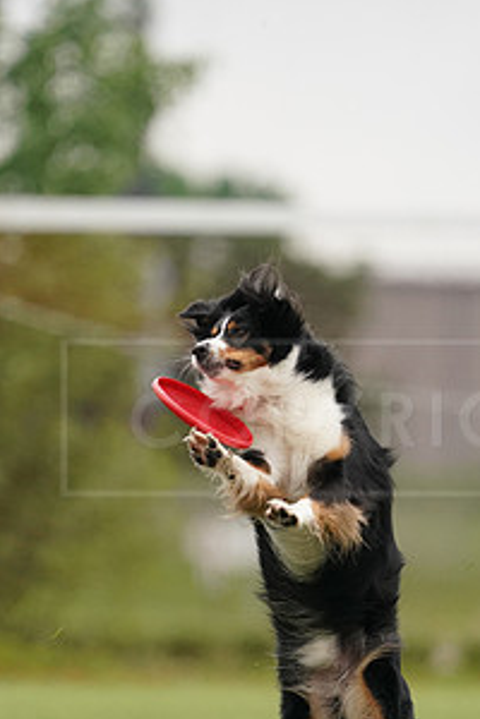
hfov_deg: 1.2
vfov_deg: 1.8
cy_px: 459
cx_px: 290
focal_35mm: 1161
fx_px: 23218
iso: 2500
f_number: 6.3
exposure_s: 1/4000
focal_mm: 600
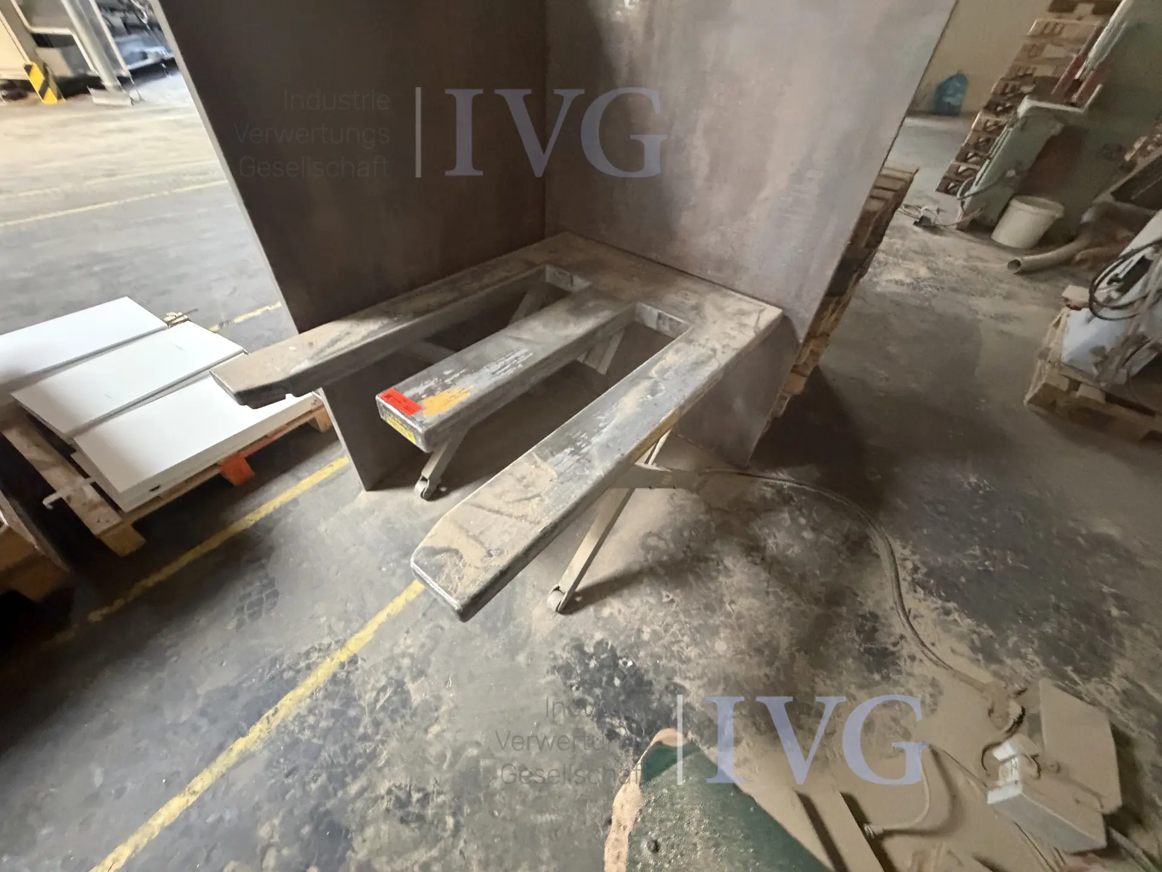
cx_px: 581
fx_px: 470
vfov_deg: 85.7
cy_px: 436
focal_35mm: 14
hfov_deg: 102.1
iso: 800
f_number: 2.2
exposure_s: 1/50
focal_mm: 2.22
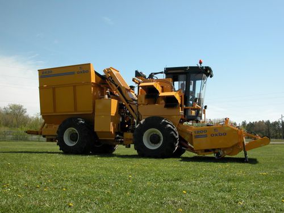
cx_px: 142
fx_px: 287
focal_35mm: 35
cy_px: 106
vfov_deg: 40.7
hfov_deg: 52.6
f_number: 6.3
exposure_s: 1/311
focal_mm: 8.9
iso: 100
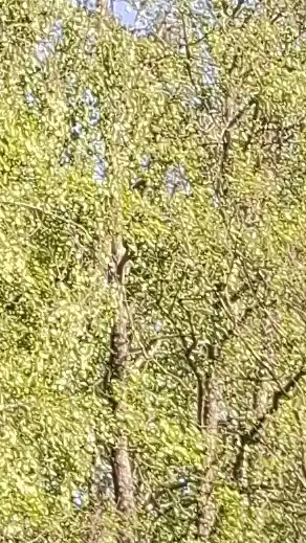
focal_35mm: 197
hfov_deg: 5.1
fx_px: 2841
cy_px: 1734
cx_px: 1486
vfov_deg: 8.7
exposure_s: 1/634
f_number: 1.8
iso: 50
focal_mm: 5.54
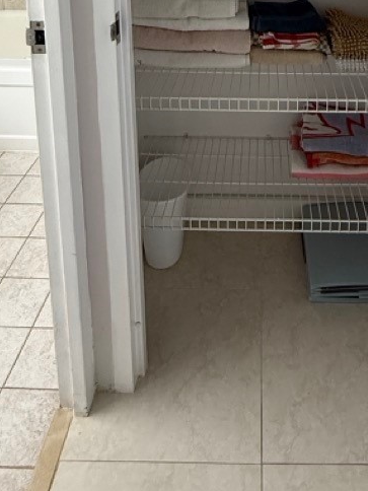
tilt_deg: -9.5
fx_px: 524
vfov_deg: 40.4
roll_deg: +0.1
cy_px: -51
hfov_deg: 38.1
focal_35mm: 37
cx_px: 254
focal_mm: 2.22
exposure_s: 1/120
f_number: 2.2
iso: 250
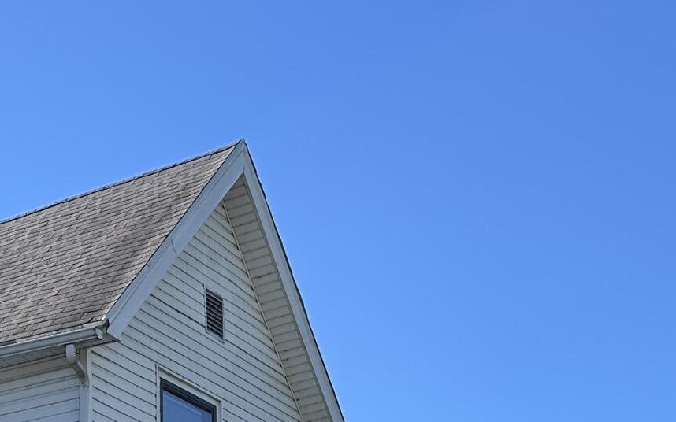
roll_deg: +0.3
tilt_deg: +9.5
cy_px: 682
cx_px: 20
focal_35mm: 89
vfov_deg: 13.6
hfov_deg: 22.5
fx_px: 1639
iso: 80
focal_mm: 6.86
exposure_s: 1/2967
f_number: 1.78
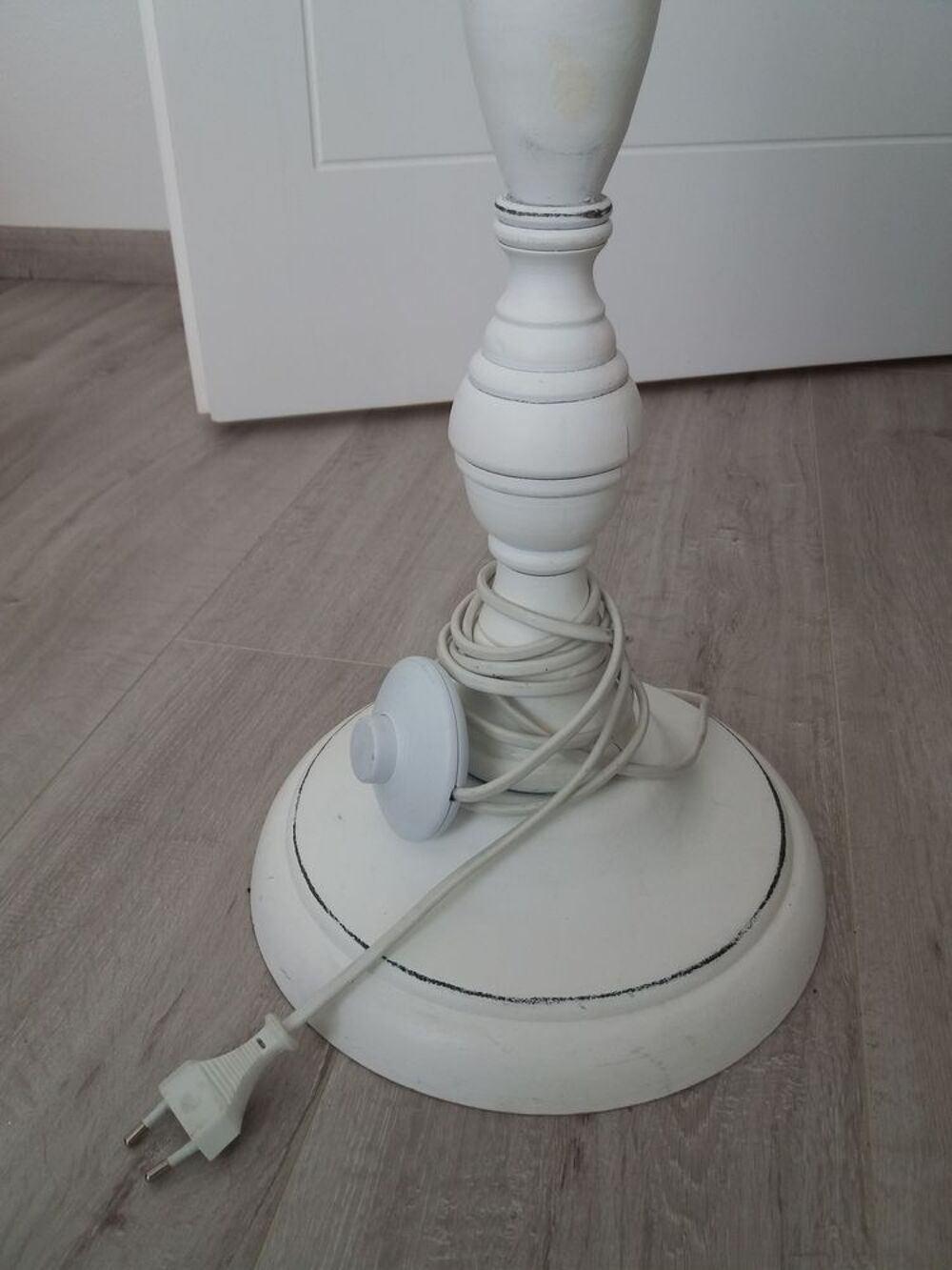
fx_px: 1027
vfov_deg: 63.4
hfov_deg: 49.8
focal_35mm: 28
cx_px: 476
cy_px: 635
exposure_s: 1/132
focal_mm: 3.7
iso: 64
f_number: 1.9
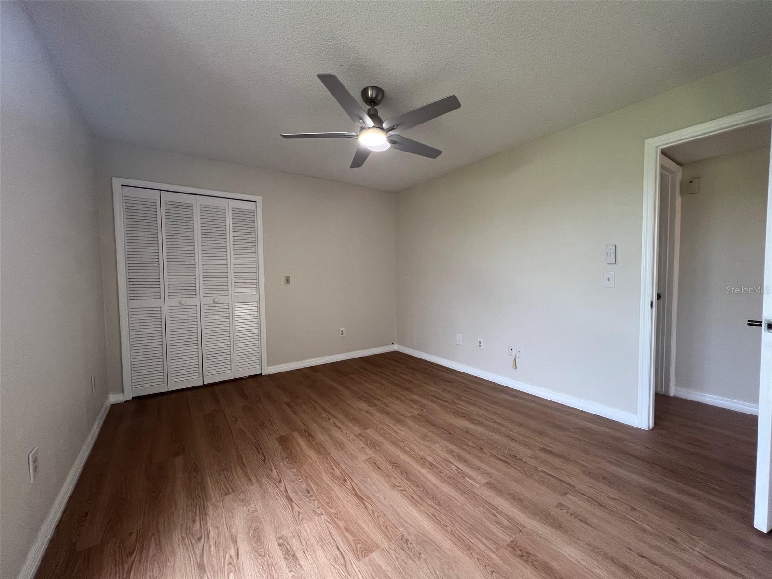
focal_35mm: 13
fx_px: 290
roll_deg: +0.8
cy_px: 290
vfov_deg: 89.9
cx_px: 386
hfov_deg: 106.2
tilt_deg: -3.0
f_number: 1.8
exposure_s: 1/120
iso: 160
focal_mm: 1.57
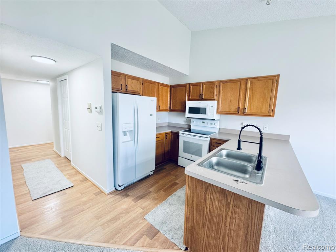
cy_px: 126
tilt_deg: -8.2
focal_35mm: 14
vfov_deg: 85.7
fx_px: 136
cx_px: 168
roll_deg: -1.9
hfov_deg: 102.1
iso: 250
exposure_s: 1/60
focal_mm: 2.22
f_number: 2.2
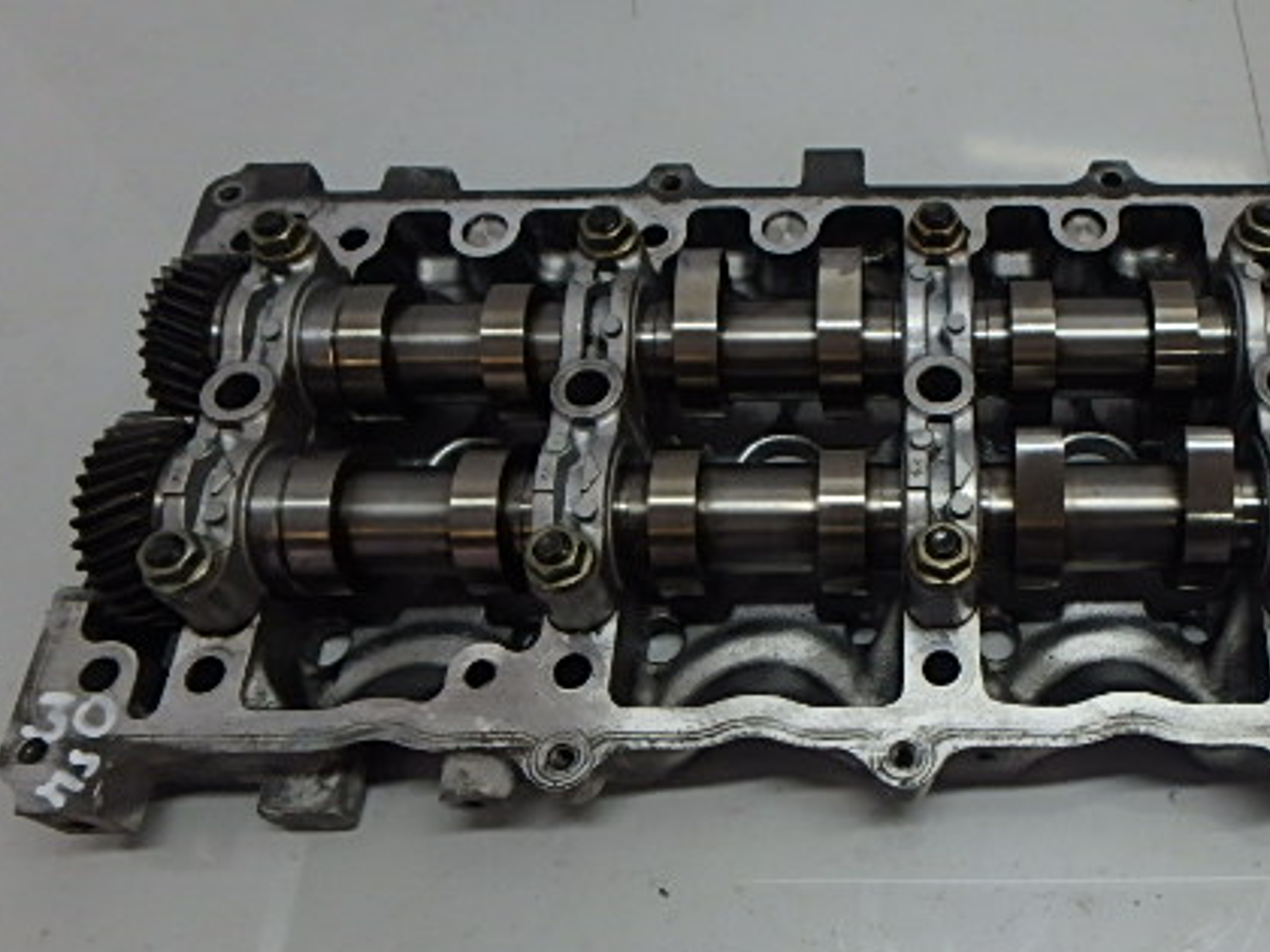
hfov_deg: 54.7
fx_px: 1174
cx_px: 922
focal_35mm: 32
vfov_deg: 44.1
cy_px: 532
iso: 200
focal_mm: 3.7
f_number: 3.5
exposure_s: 1/60
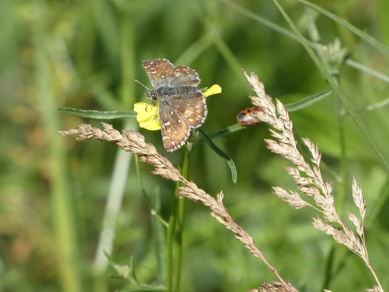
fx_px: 6563
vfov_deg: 2.5
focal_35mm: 584
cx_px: 194
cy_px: 146
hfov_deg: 3.4
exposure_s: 1/320
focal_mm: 104.7
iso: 80
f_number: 5.6
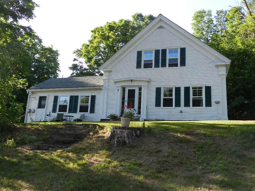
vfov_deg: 44.2
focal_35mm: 32
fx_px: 236
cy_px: 96
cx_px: 128
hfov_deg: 56.8
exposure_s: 1/250
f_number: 3.7
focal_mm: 5.6
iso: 160
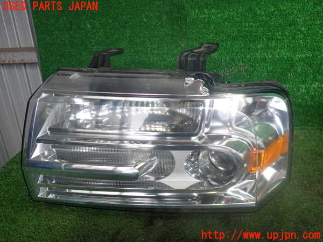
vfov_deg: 46.8
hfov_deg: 60.0
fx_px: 280
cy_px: 121
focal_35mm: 30
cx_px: 162
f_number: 2.3
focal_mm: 5.4
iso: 320
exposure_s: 1/200
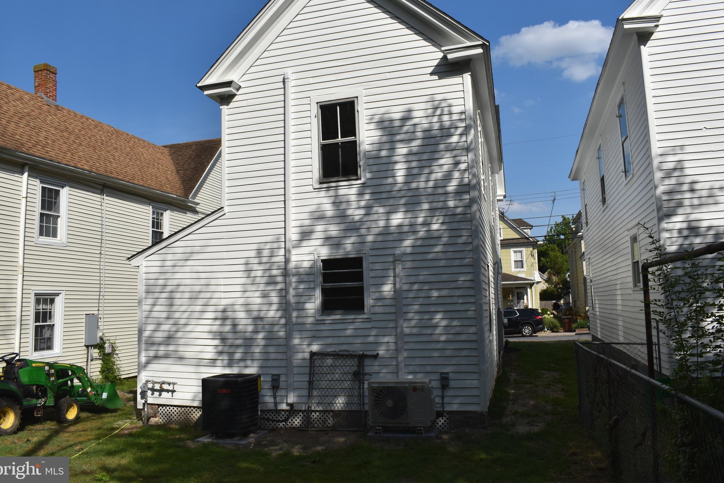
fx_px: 563
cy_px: 233
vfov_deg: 46.4
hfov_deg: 65.5
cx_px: 363
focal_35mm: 28
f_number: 11
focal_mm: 18
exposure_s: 1/500
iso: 200
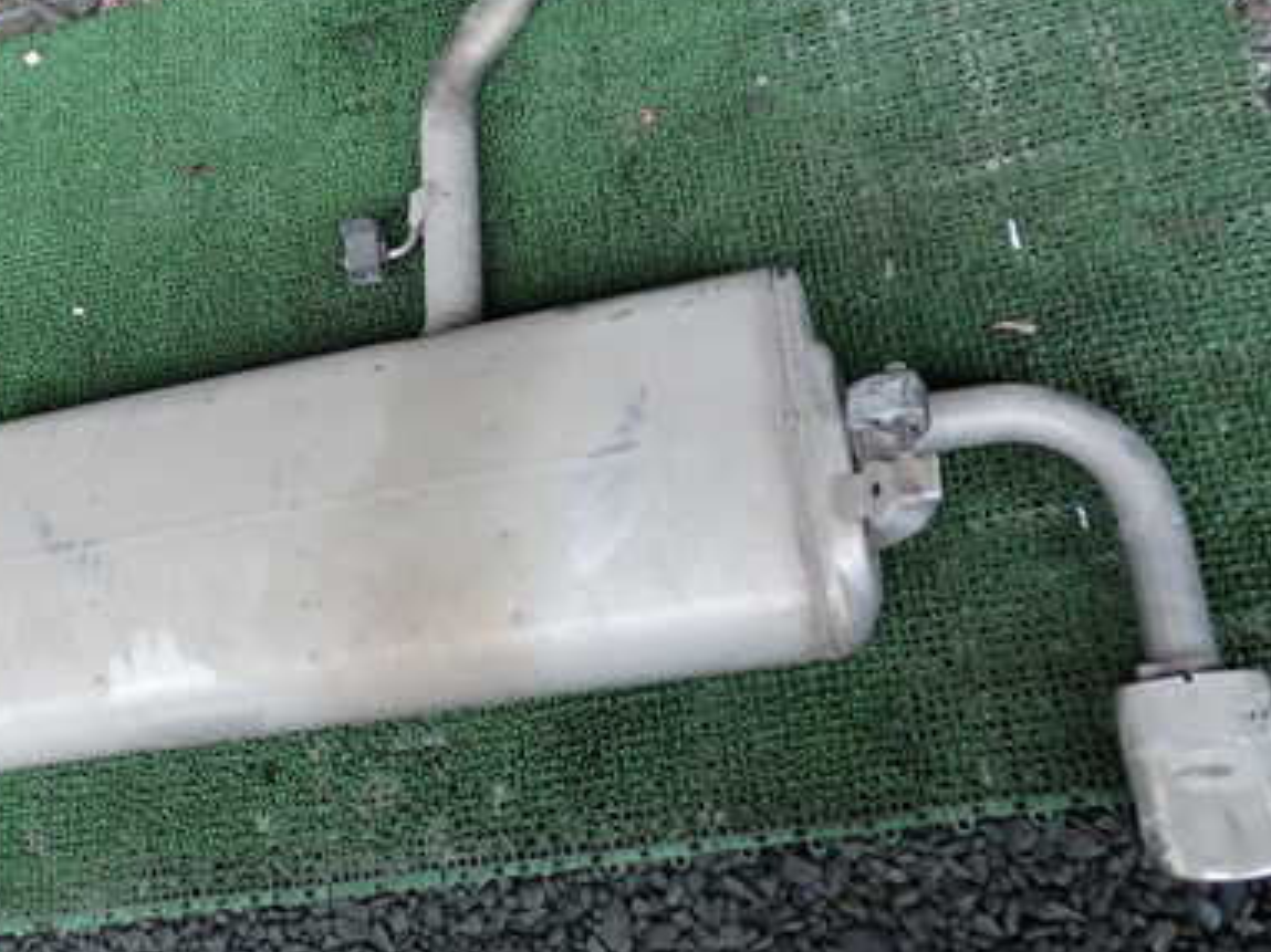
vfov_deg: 30.7
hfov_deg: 39.9
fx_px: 1725
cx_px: 415
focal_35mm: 47
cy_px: 328
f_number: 2.3
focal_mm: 5.4
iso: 200
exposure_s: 1/100
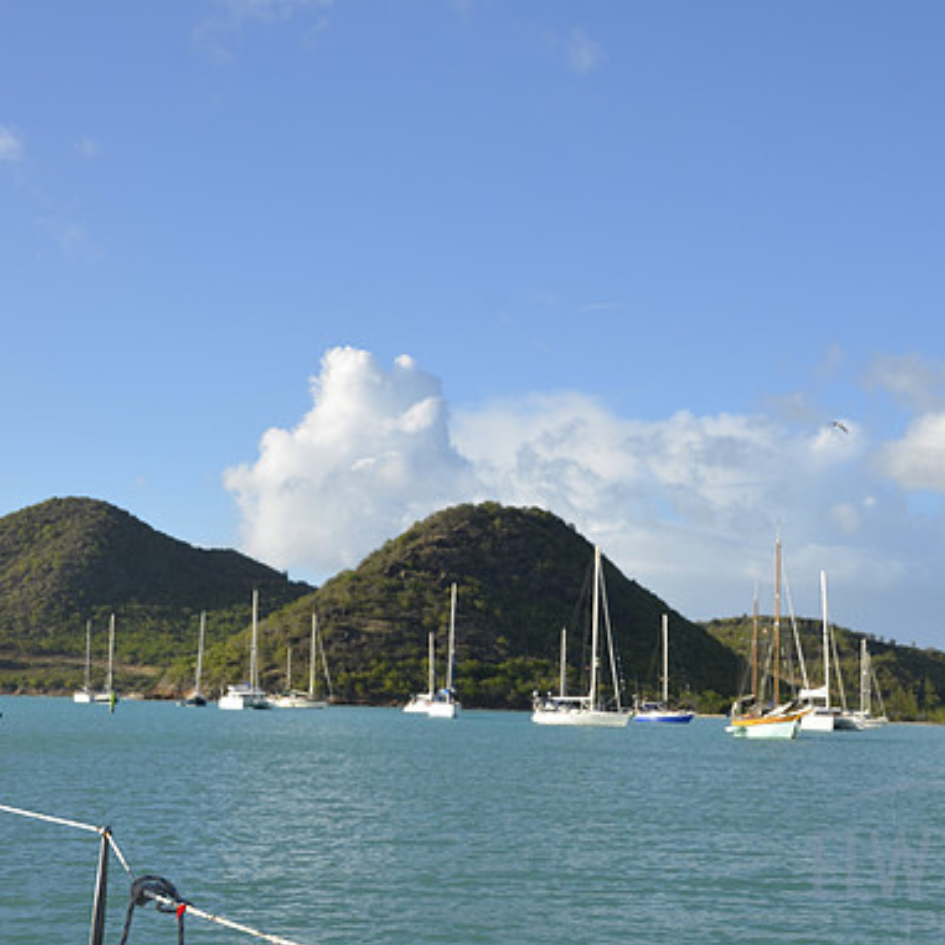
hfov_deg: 27.5
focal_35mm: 62
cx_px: 635
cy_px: 471
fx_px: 1915
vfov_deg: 27.7
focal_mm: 32
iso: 100
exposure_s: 1/250
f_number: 8
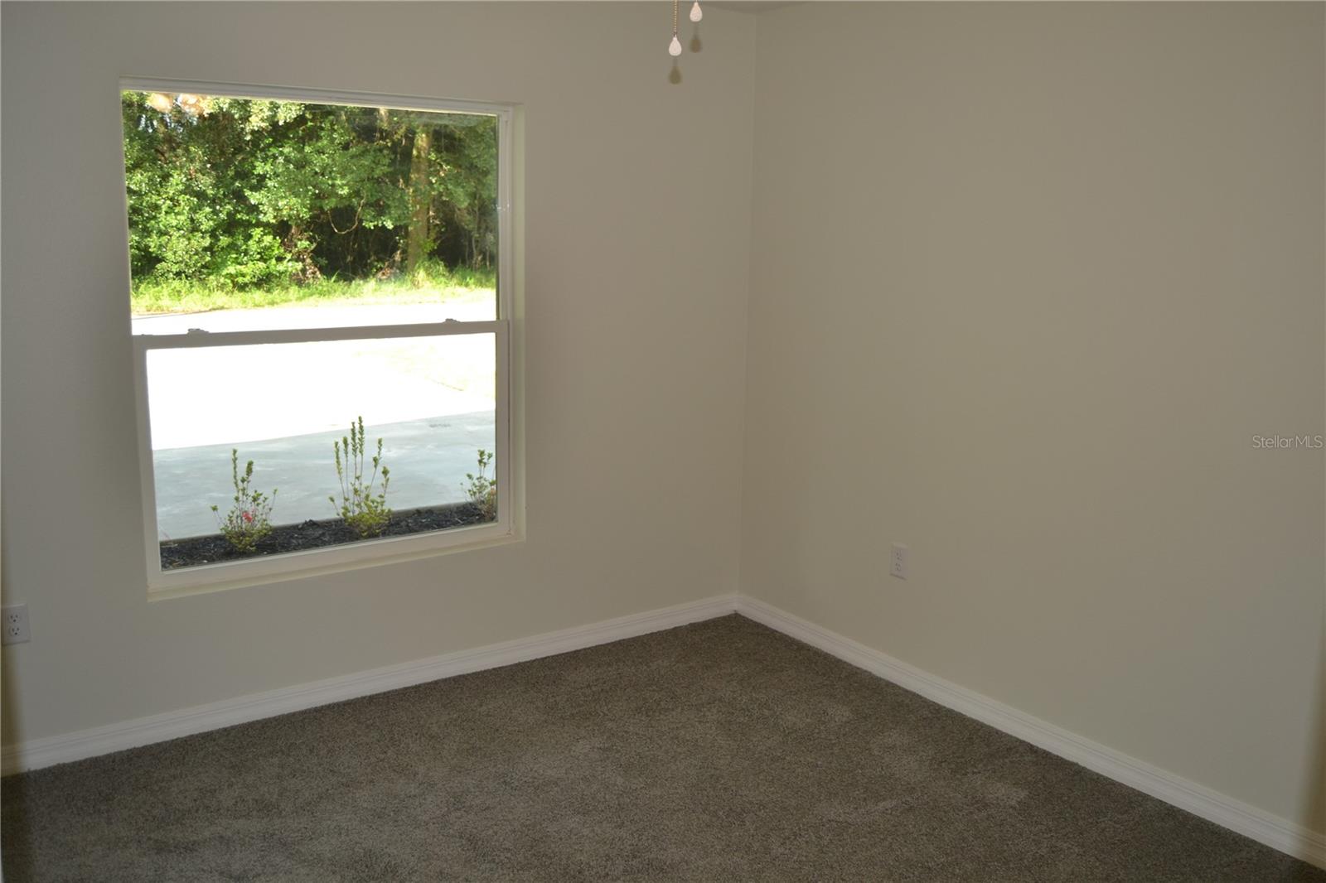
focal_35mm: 28
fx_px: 1049
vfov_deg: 45.7
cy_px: 442
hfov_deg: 64.6
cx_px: 663
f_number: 4
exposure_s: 1/125
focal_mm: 19
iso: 180
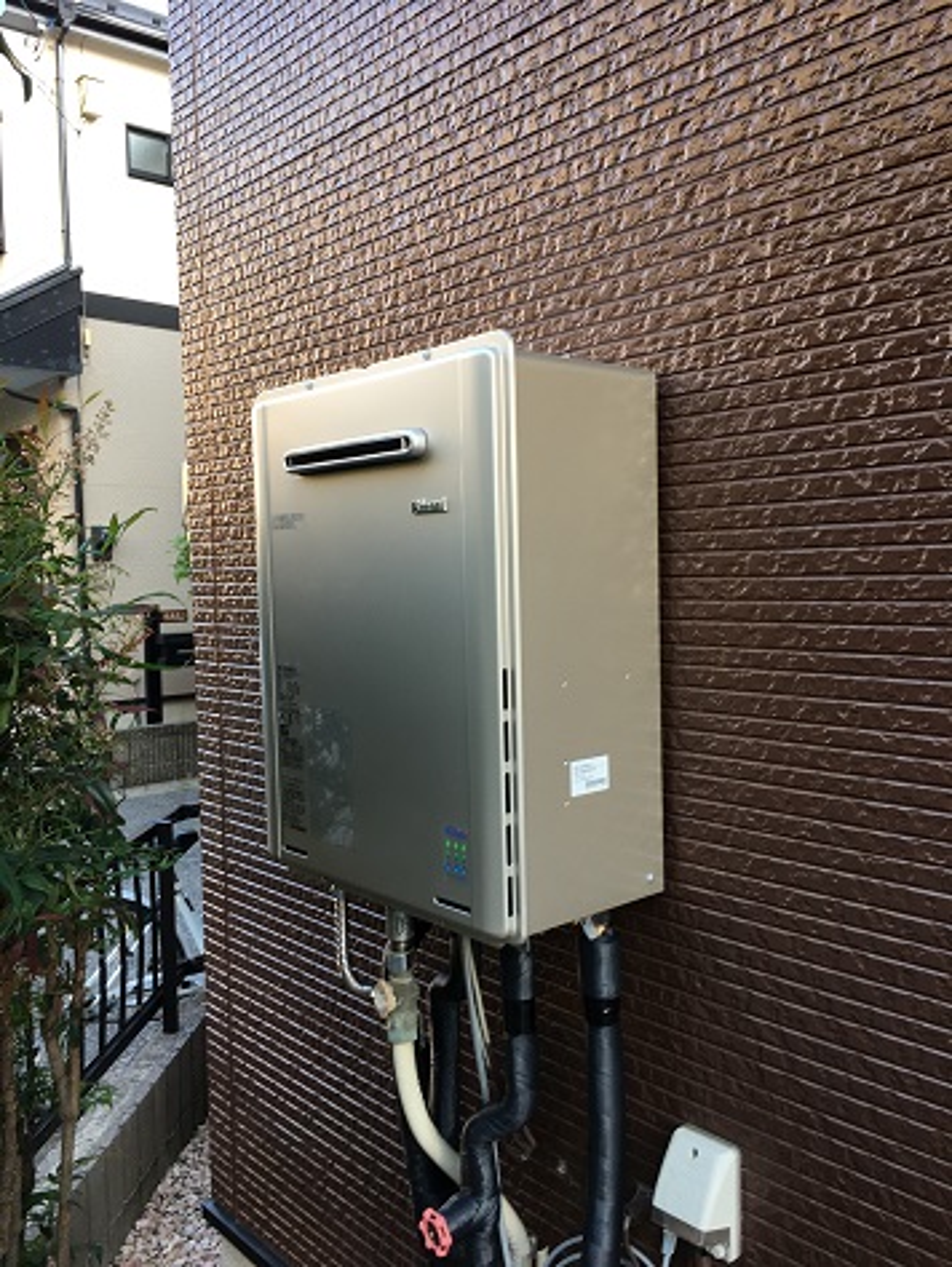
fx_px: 1062
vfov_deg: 61.6
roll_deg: +0.8
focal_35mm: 29
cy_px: 634
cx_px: 476
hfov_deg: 48.3
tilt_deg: -3.4
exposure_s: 1/60
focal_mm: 4.15
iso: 32
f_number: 2.2
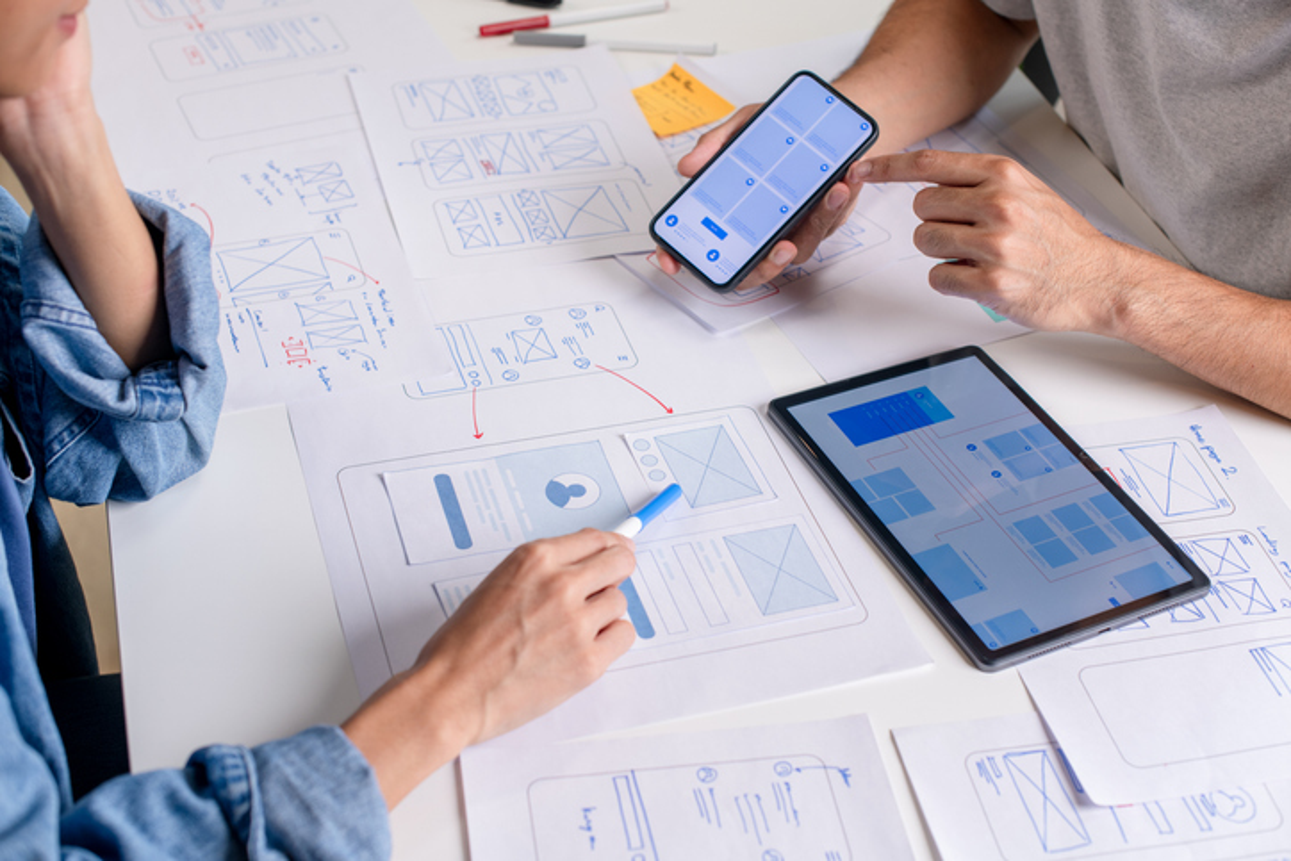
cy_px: 430
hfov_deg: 39.6
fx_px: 1793
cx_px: 646
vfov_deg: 27.0
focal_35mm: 50
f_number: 4.5
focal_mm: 50
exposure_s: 1/60
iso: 200
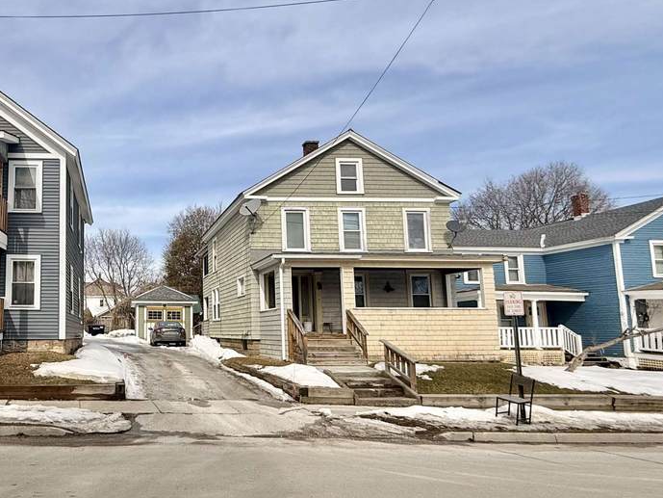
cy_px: 275
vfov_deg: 53.0
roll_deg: +0.1
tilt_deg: +8.9
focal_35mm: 26
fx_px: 498
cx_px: 139
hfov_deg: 62.0
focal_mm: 2.22
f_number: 2.2
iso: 50
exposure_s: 1/2976
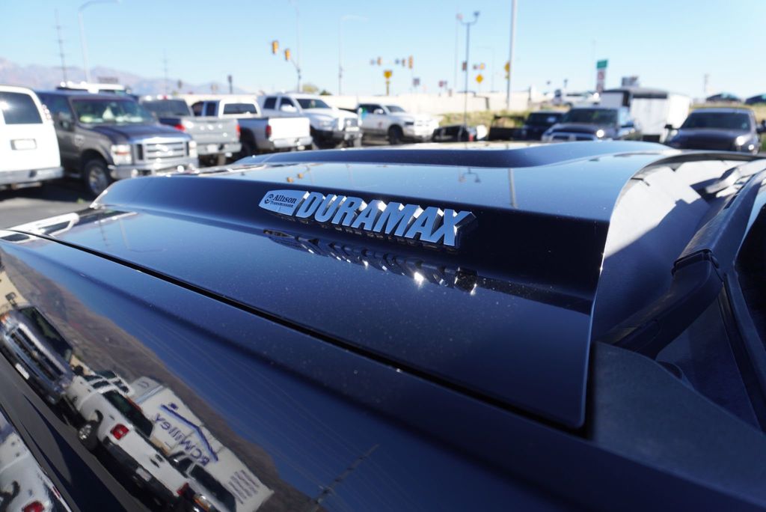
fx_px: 511
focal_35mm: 24
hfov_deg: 73.7
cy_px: 256
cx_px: 383
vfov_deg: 53.2
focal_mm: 16
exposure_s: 1/250
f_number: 5
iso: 100
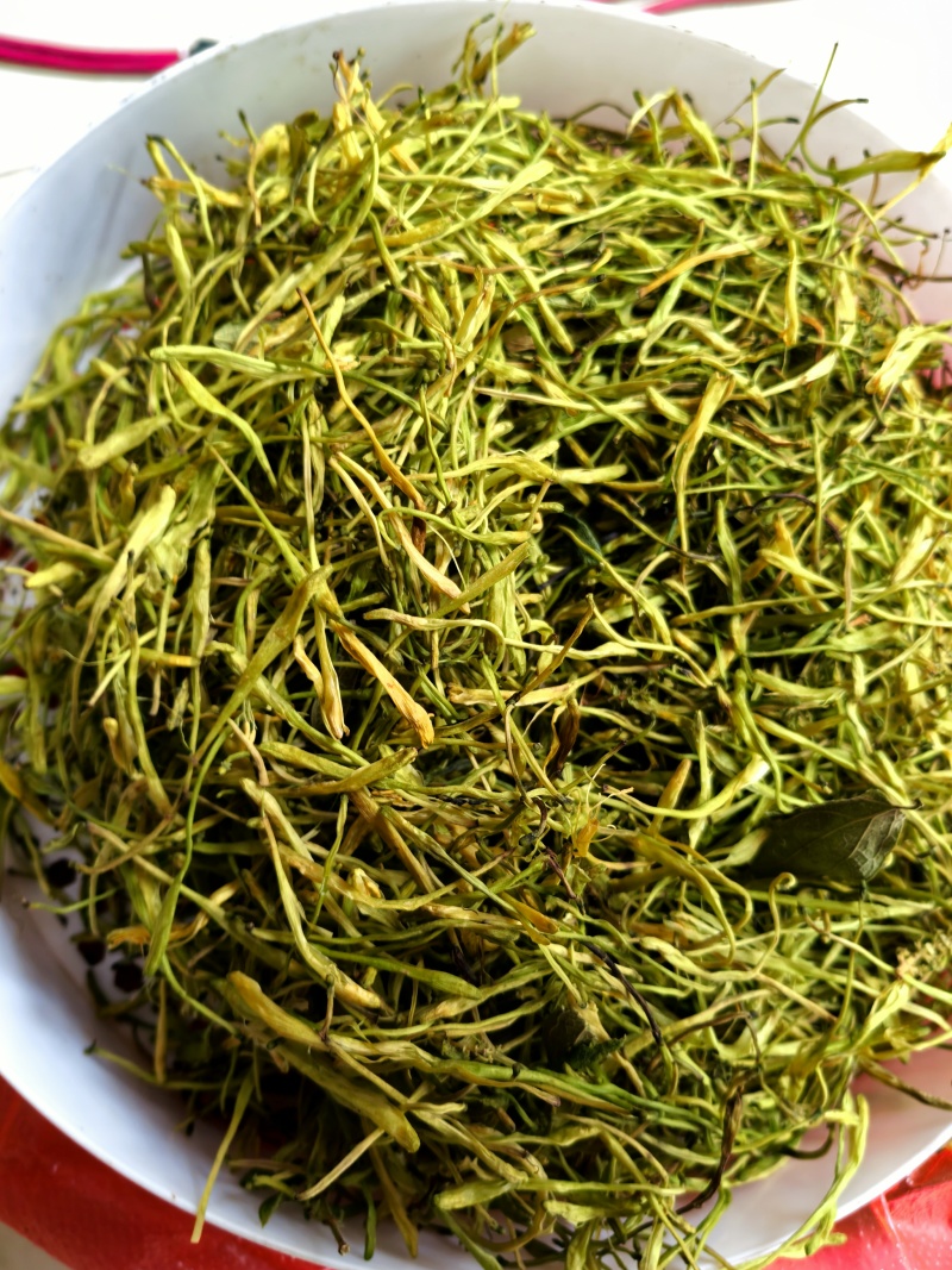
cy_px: 635
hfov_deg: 51.3
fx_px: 990
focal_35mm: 27
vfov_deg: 65.3
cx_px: 476
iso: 64
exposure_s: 1/50
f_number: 1.9
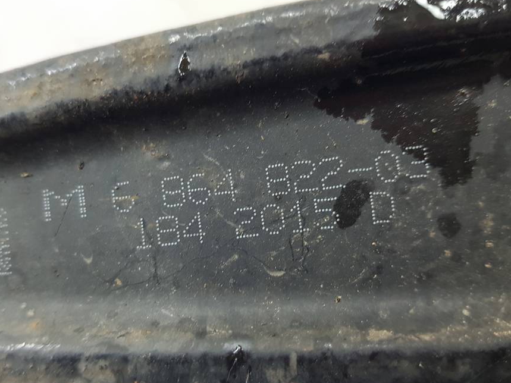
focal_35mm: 31
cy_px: 211
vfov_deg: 45.4
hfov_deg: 58.3
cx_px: 236
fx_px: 458
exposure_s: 1/100
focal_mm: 4.2
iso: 200
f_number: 1.7
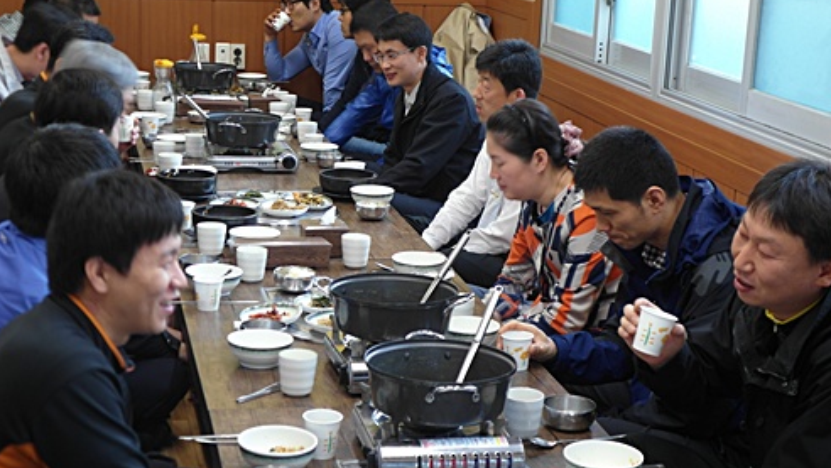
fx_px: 1609
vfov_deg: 16.5
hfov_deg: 29.0
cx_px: 416
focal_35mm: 73
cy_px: 185
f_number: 2.3
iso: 80
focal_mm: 14.1
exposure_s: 1/6
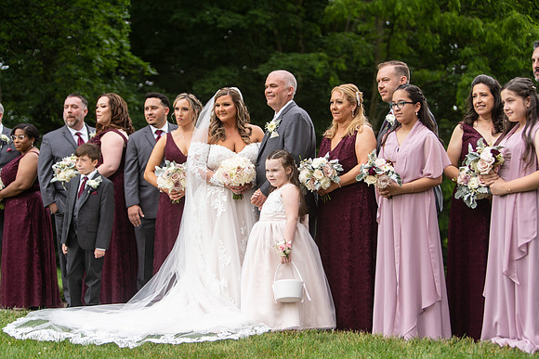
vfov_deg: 19.5
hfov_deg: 28.8
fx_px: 1048
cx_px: 270
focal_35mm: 70
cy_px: 180
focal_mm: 70
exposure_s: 1/1000
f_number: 2.8
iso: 200
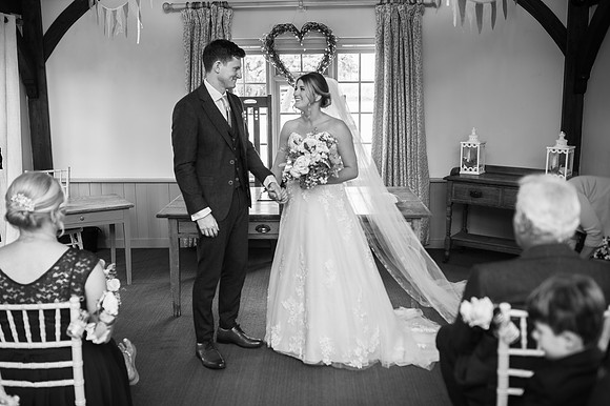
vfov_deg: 35.9
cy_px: 191
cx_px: 304
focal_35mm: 37
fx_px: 626
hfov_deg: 51.9
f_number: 2.5
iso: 200
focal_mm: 35
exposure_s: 1/100
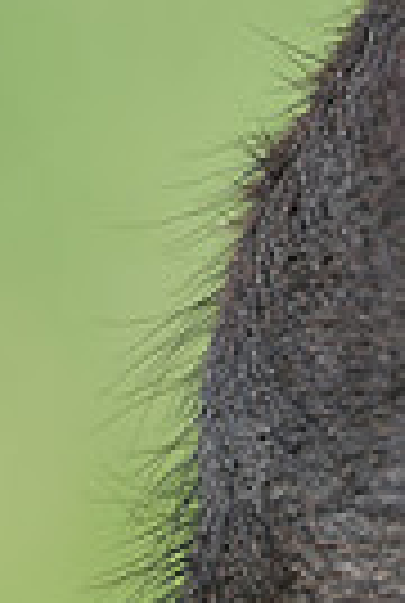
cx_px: 205
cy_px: 1184
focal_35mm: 1297
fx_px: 21773
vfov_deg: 1.6
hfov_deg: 1.1
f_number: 3.5
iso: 180
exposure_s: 1/1250
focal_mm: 200
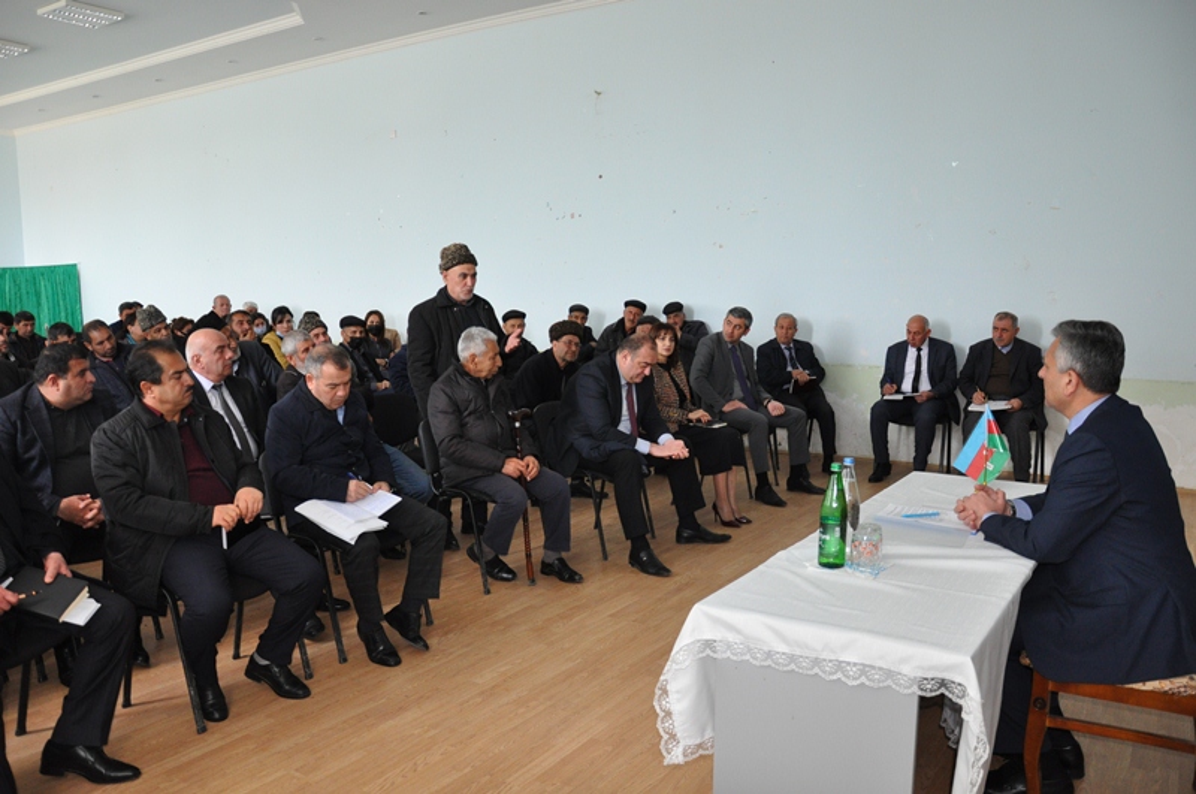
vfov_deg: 47.8
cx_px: 598
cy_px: 397
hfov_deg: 67.5
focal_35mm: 27
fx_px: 896
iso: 800
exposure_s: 1/60
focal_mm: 18
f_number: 3.5
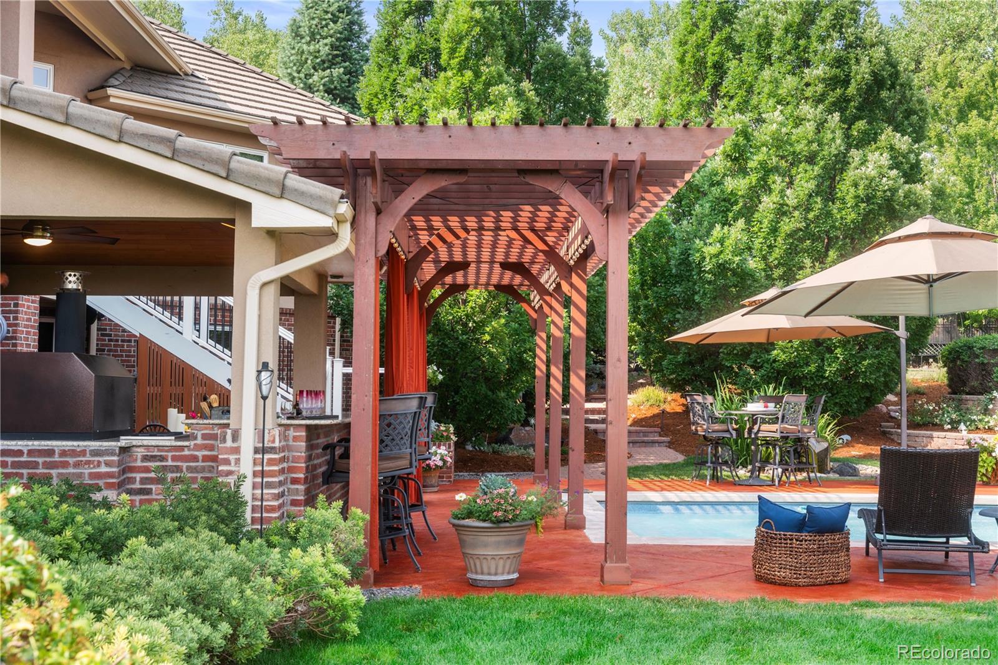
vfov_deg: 31.3
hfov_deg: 45.6
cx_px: 499
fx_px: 1186
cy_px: 332
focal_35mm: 43
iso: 250
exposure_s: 1/400
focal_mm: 42.8
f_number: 8
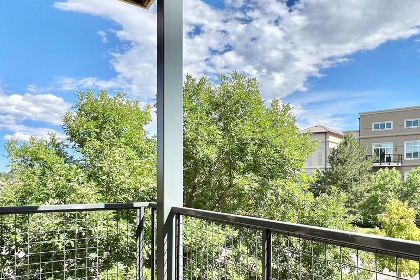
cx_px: 269
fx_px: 327
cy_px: 183
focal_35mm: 28
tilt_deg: +0.1
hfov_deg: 64.3
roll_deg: +0.1
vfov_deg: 45.8
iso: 32
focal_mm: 1.57
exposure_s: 1/1033
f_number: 1.8
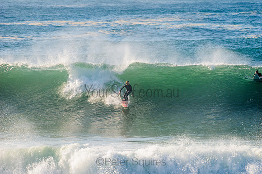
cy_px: 87
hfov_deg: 4.1
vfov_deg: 2.8
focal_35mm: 500
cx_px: 131
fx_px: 3640
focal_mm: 500
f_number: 5.6
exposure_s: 1/1600
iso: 220
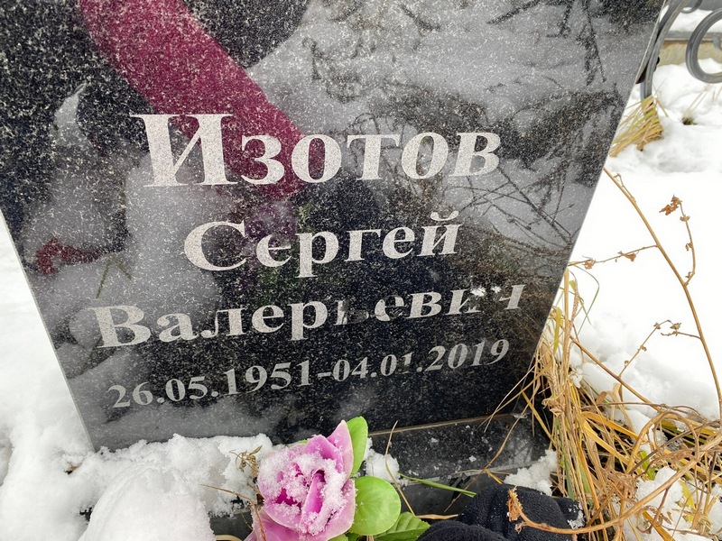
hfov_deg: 67.3
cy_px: 270
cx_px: 361
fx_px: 542
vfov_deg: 53.1
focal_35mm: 26
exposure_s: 1/122
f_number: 1.8
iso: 80
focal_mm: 4.25
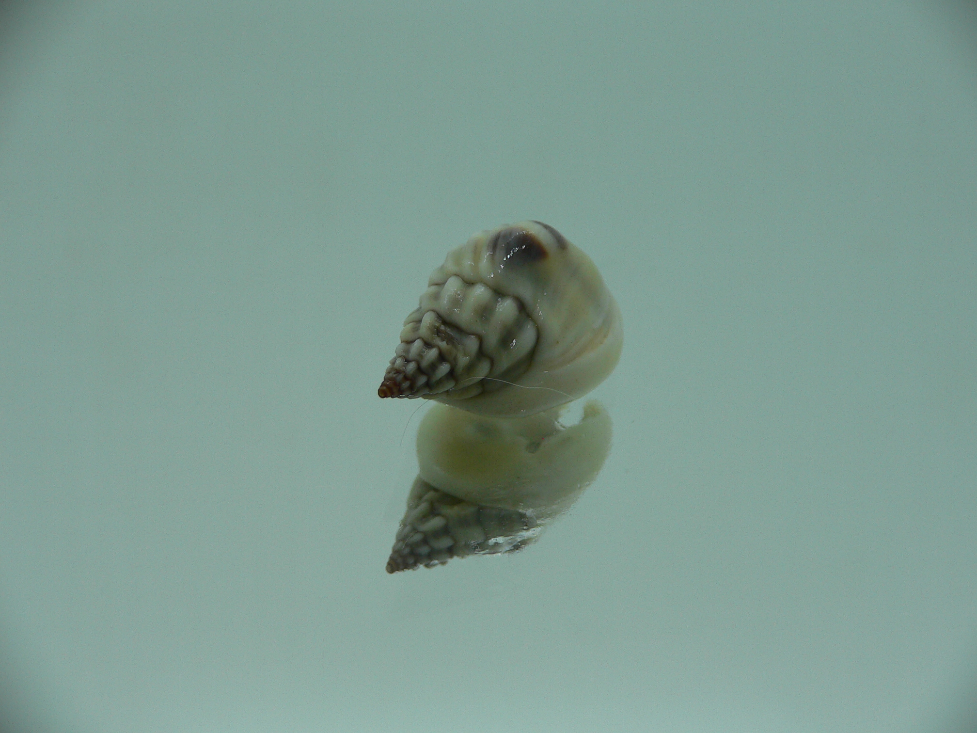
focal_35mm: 35
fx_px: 988
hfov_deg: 52.6
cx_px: 488
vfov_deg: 40.7
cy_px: 366
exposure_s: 1/80
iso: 80
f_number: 2.8
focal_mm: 4.6
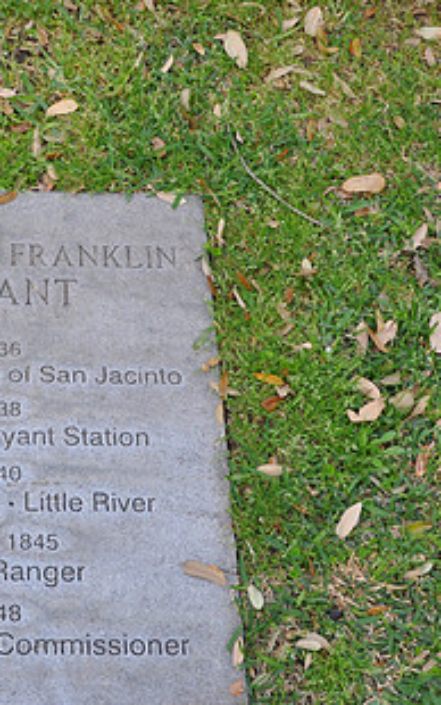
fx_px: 1152
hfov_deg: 21.0
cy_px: 413
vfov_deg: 33.9
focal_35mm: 60
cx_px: 11
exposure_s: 1/125
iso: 360
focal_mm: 21
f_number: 5.6
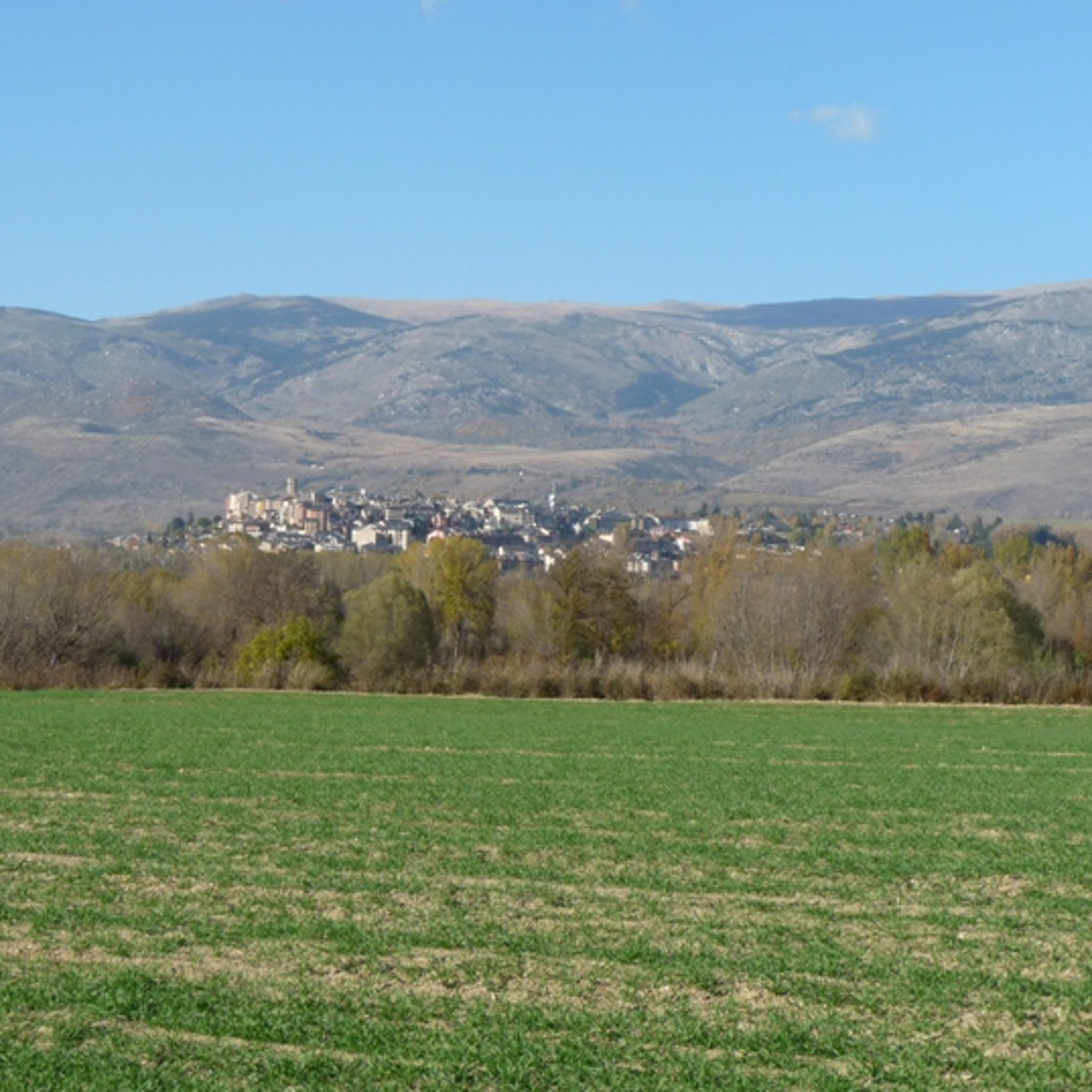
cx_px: 449
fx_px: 3141
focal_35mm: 88
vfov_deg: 19.7
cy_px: 546
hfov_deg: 19.7
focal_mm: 11.9
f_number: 5.6
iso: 100
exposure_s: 1/400
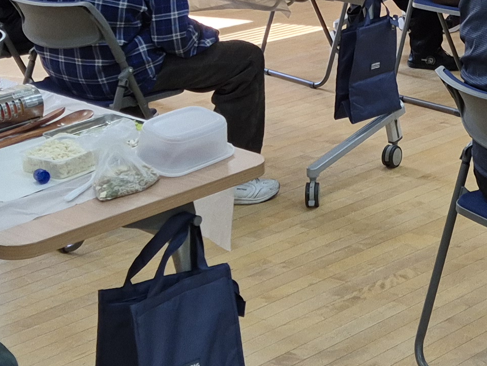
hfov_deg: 20.1
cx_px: 430
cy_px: -66
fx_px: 1351
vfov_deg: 14.9
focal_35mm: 96
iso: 125
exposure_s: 1/180
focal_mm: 5.4
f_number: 1.8
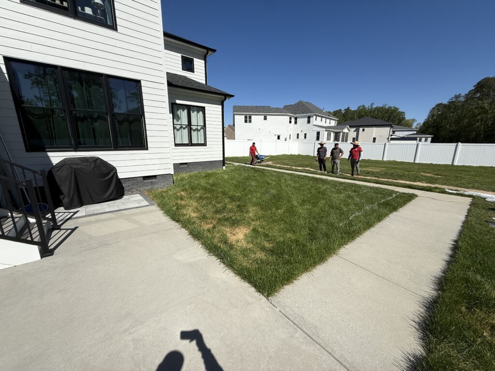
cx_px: 248
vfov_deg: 85.7
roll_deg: +0.4
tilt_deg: -11.8
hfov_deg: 102.1
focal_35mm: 14
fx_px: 200
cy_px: 186
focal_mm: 2.22
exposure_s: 1/4425
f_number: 2.2
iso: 50
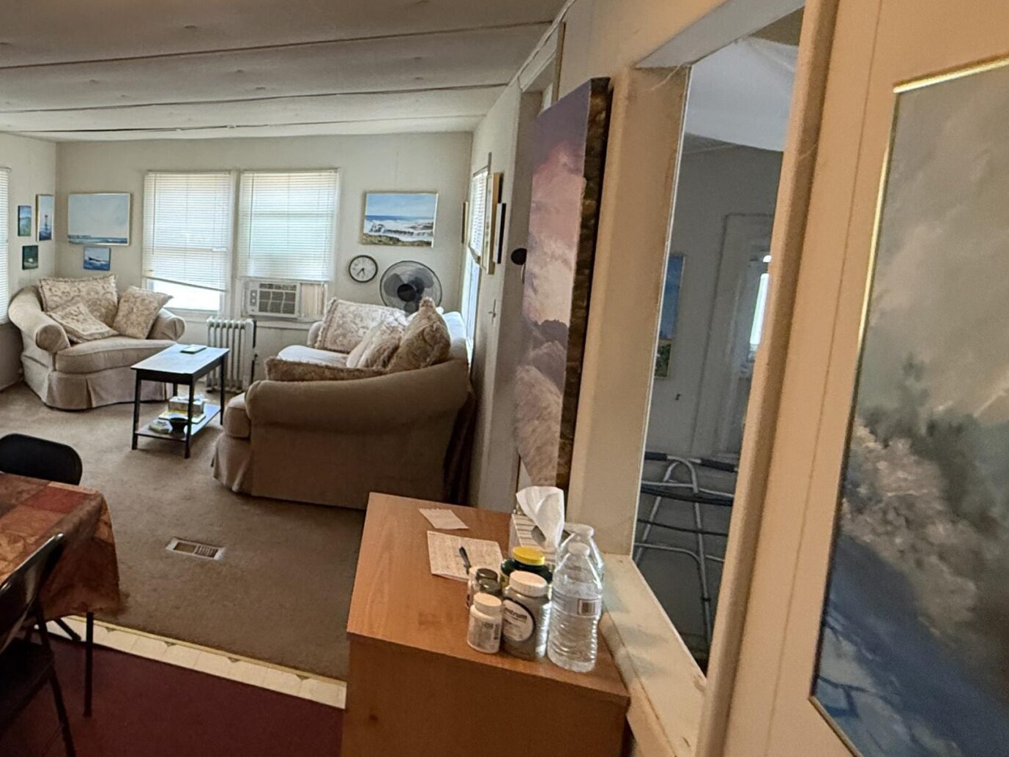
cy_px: 322
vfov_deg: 52.9
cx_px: 83
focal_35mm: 26
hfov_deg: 56.9
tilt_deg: -8.5
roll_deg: +0.3
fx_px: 758
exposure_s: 1/60
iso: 320
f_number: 2.2
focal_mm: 2.22
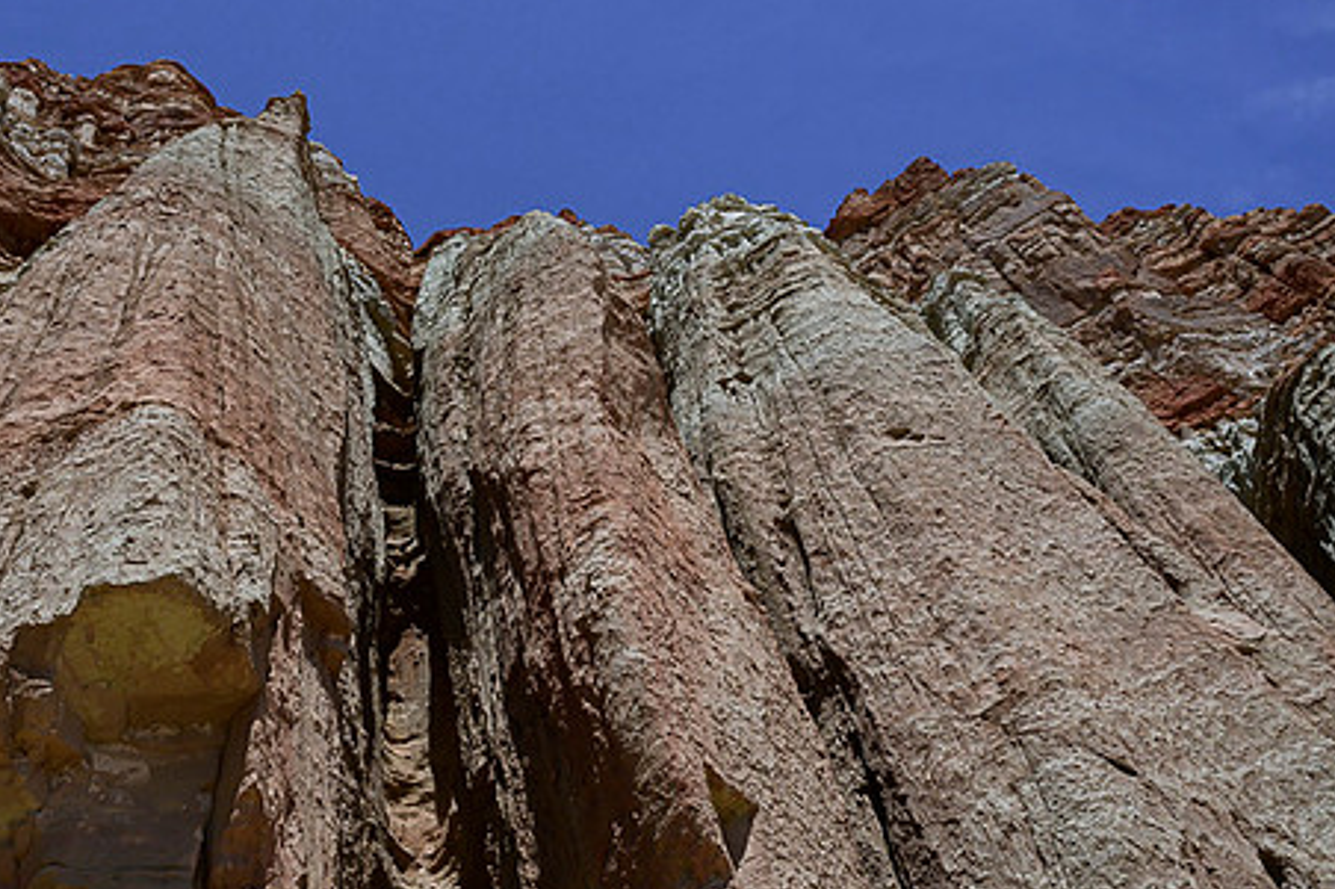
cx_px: 520
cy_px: 431
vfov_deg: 38.9
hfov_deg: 55.3
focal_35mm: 34
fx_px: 1260
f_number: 14
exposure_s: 1/200
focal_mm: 26.5
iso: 400
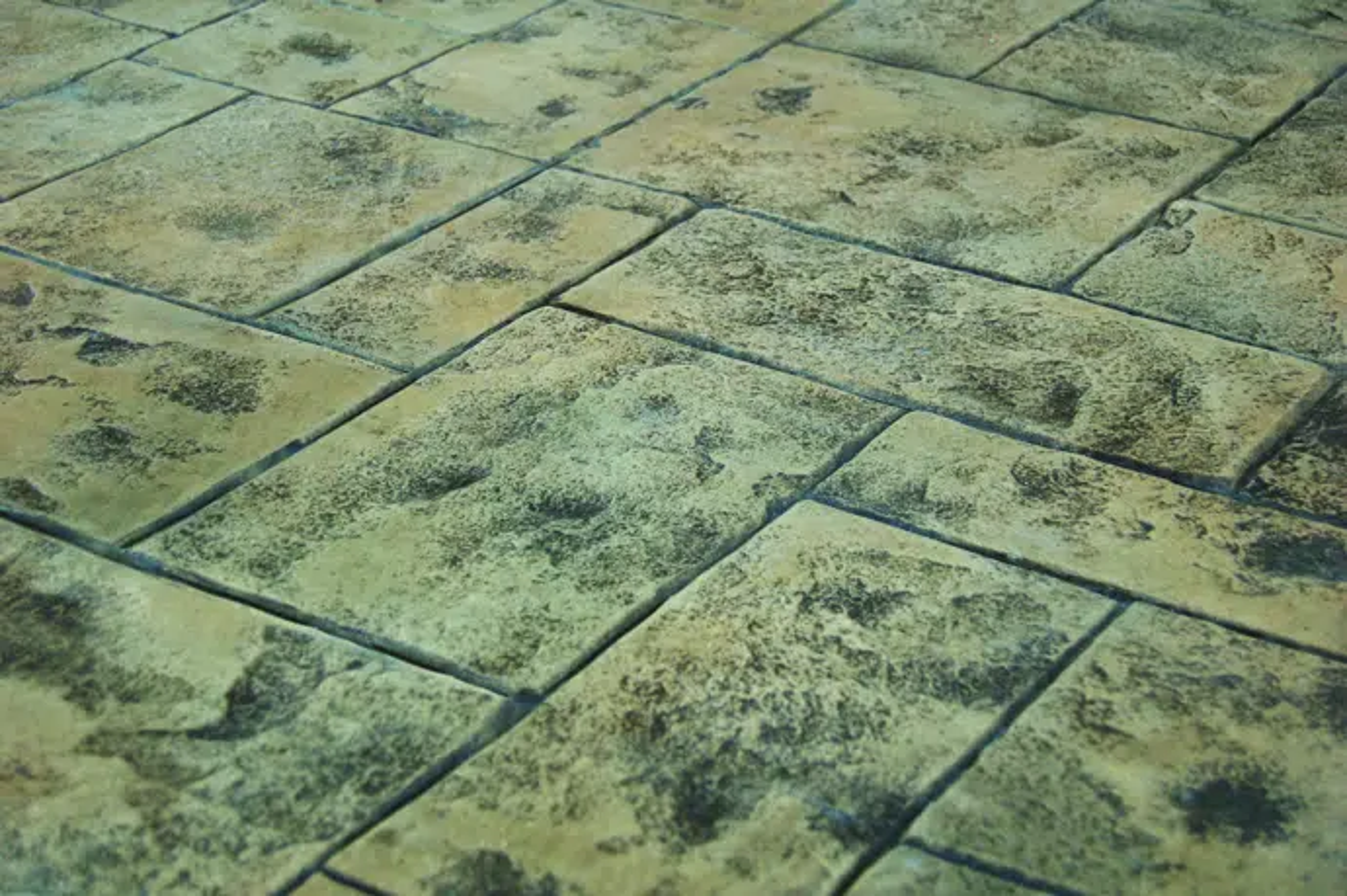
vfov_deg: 18.2
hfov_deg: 27.0
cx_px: 674
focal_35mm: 75
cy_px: 448
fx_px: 2804
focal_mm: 50
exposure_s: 1/50
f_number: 5.6
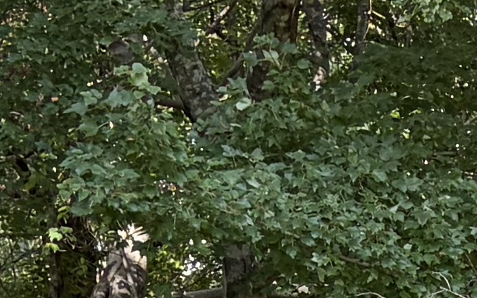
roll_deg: +0.9
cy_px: 1139
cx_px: 624
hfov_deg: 9.6
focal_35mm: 215
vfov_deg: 5.4
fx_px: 2796
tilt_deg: -2.1
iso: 50
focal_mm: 5.96
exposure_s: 1/397
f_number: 1.6
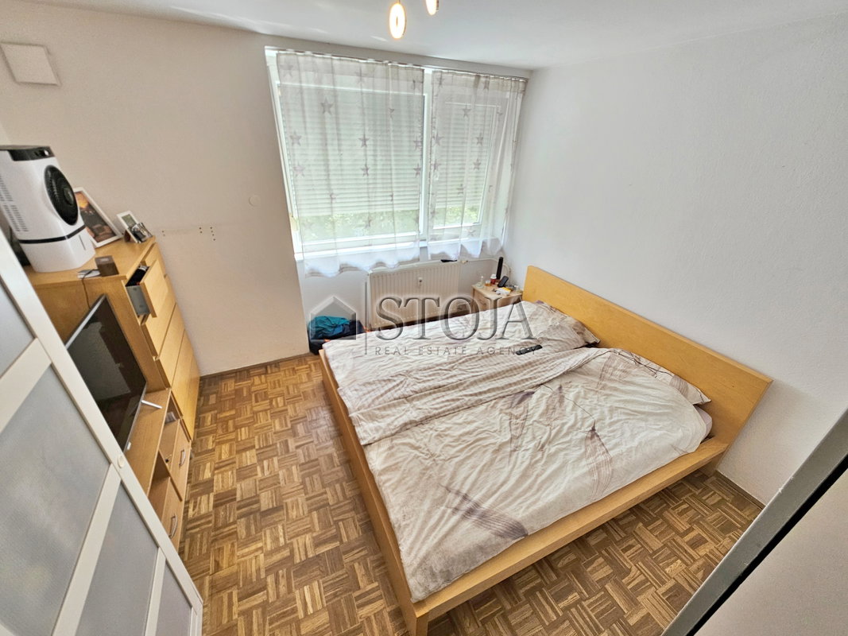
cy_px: 318
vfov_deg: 89.9
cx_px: 424
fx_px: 318
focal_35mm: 13
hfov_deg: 106.2
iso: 100
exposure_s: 1/50
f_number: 2.2
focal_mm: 2.2
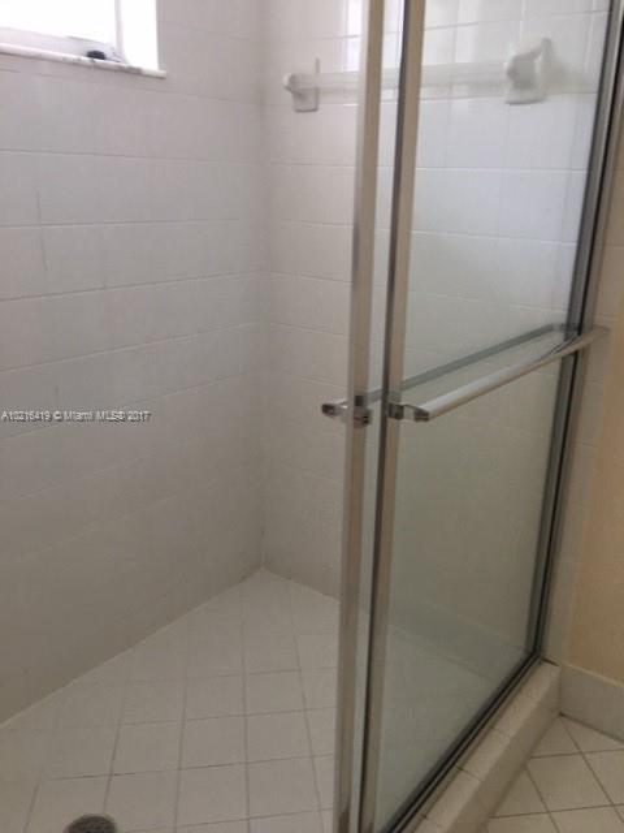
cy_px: 416
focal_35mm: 29
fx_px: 697
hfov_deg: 48.2
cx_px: 312
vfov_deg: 61.7
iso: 50
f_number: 2.2
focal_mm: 4.15
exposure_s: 1/33
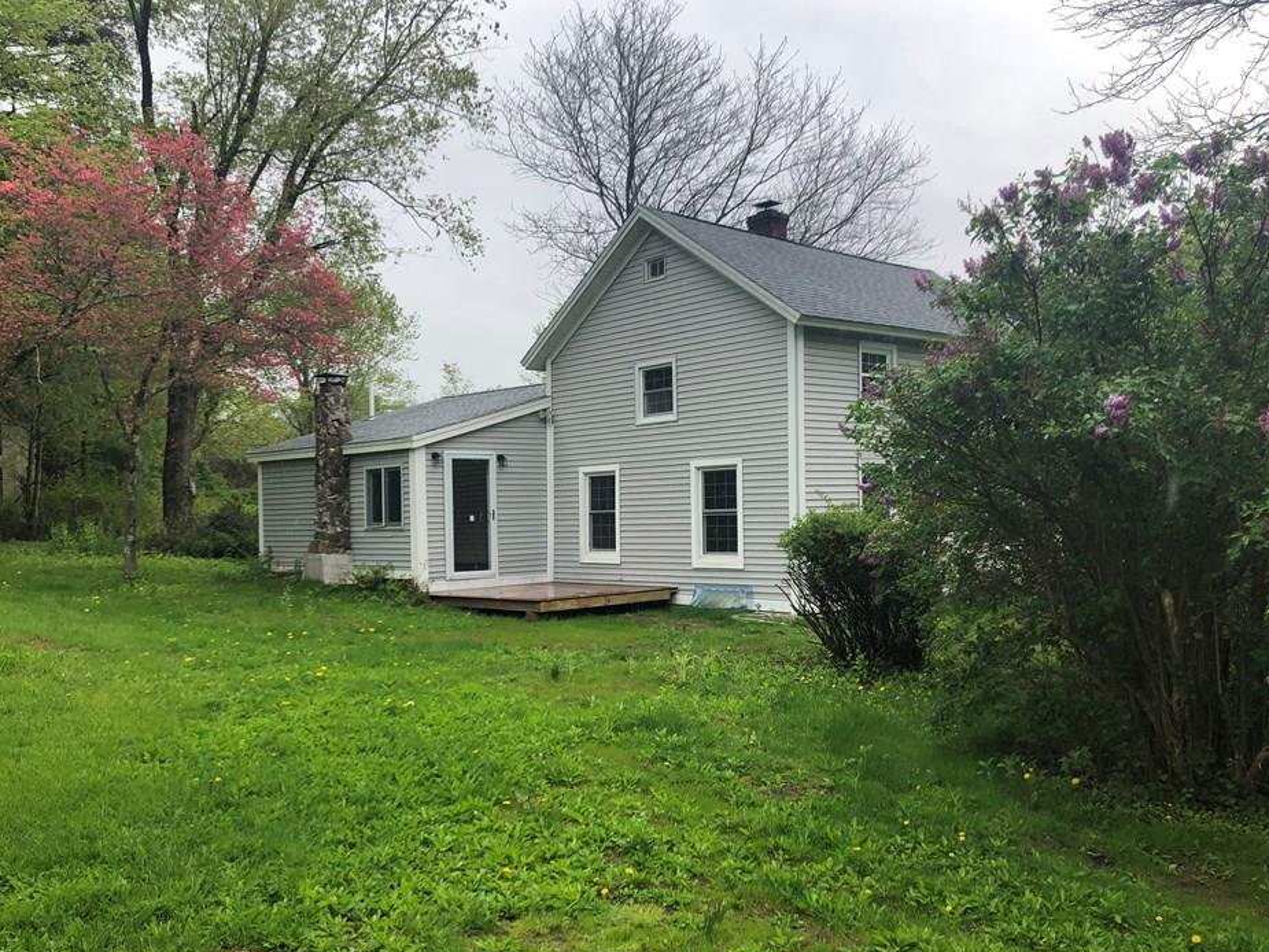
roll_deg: +1.3
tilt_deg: -0.2
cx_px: 615
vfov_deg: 45.4
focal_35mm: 31
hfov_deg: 58.3
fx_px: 1137
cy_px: 505
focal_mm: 3.99
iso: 20
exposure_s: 1/762
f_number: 1.8
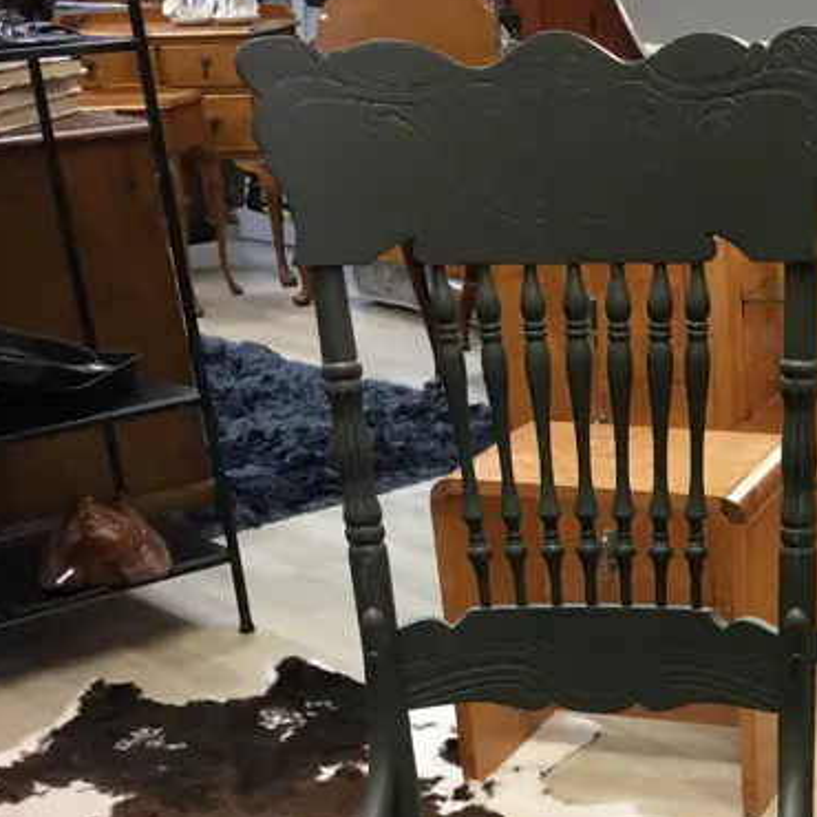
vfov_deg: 23.2
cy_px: 848
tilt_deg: -26.4
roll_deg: +1.4
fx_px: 1896
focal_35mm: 71
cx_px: 837
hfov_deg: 23.2
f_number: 2.2
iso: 50
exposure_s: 1/17
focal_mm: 4.15
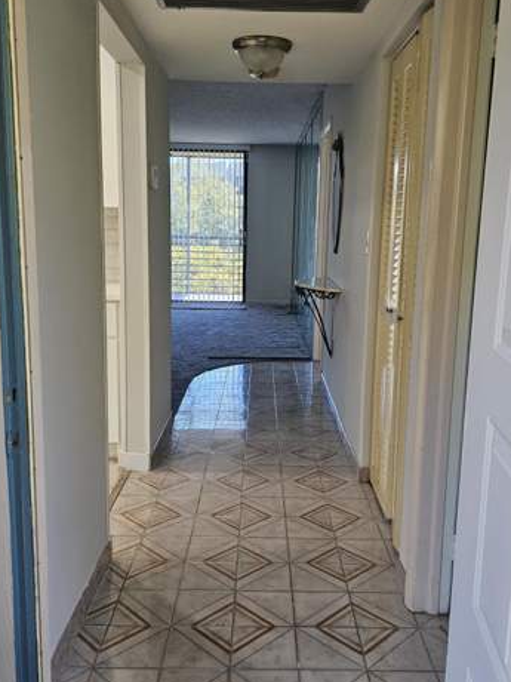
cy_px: 335
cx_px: 262
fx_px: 630
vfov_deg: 56.8
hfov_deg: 44.2
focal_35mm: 32
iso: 160
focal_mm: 6.3
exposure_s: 1/120
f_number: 1.7
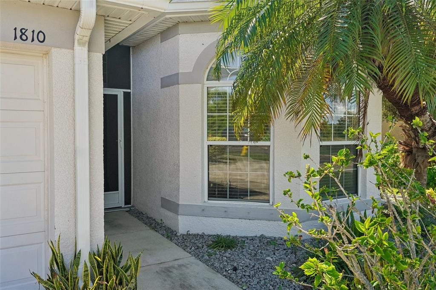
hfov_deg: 61.9
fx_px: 363
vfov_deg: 43.6
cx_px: 218
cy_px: 145
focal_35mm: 30
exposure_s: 1/800
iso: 800
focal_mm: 20
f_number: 8
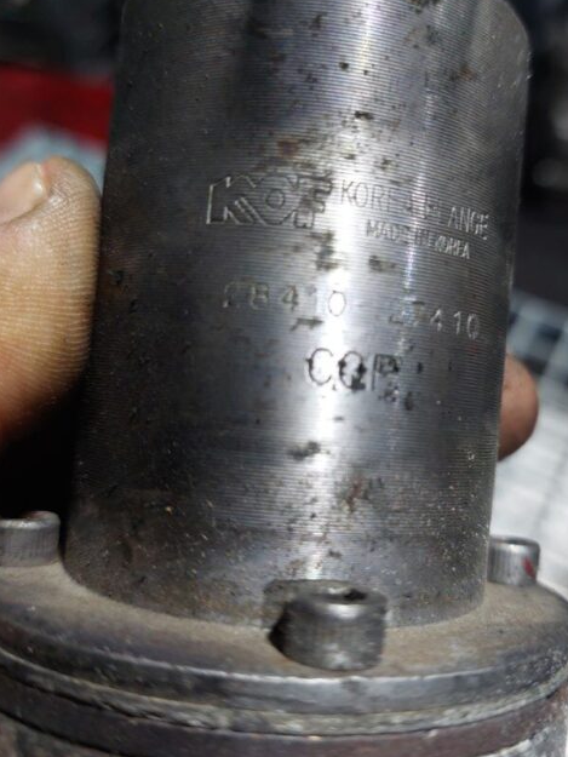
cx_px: 356
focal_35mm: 32
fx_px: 700
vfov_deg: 56.8
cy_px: 372
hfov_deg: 43.8
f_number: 1.8
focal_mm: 5.23
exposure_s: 1/50
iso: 200
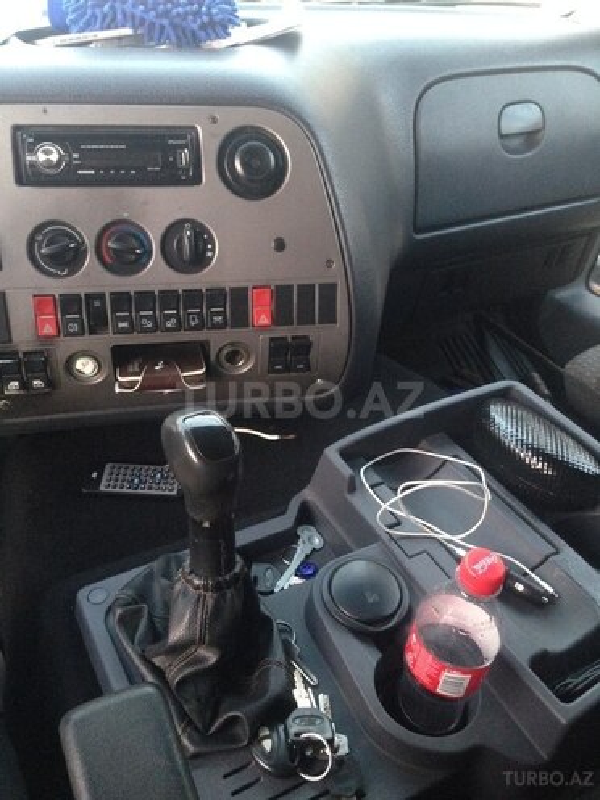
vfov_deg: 55.4
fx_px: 763
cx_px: 300
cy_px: 400
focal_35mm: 33
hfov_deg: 42.9
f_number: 2.4
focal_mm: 4.12
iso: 320
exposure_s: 1/17
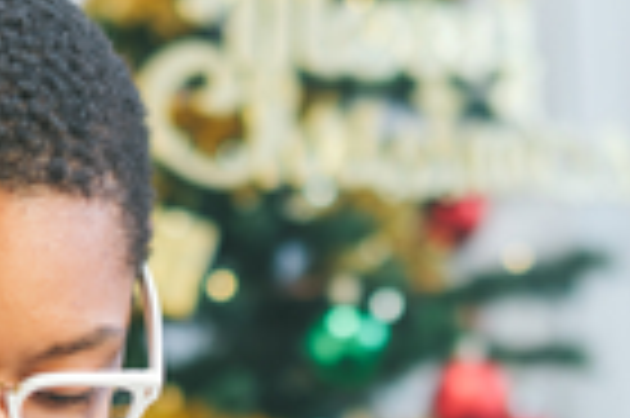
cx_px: 441
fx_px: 6380
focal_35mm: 365
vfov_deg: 3.7
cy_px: 706
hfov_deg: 5.7
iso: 64
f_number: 1.4
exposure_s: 1/60
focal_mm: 85
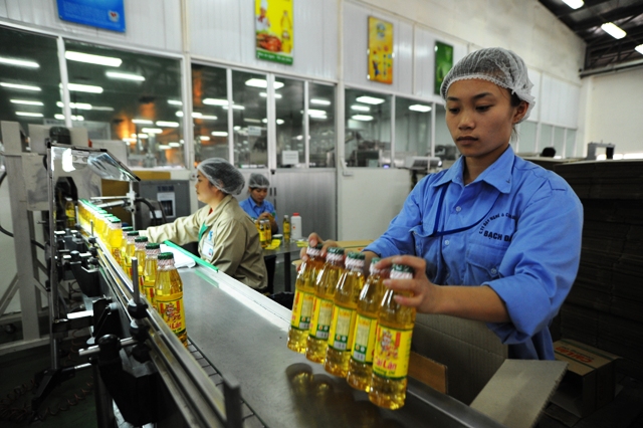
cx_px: 322
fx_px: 357
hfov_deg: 84.0
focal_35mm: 20
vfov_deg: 61.9
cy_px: 214
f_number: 3.5
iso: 1600
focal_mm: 20
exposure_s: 1/125
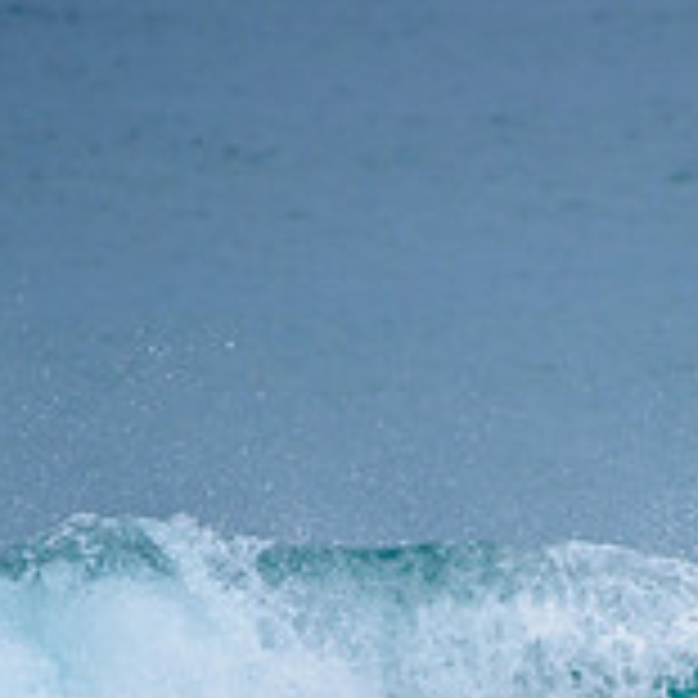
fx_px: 36227
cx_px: 644
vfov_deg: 1.1
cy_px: 831
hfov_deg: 1.1
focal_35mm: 1588
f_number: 5.6
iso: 360
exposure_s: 1/2000
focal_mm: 500
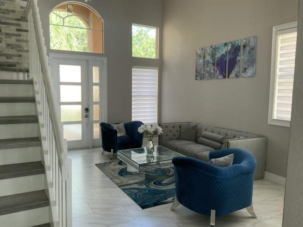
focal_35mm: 29
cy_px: 114
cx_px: 152
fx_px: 254
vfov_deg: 48.2
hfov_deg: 61.7
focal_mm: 3
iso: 50
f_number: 1.8
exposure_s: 1/122
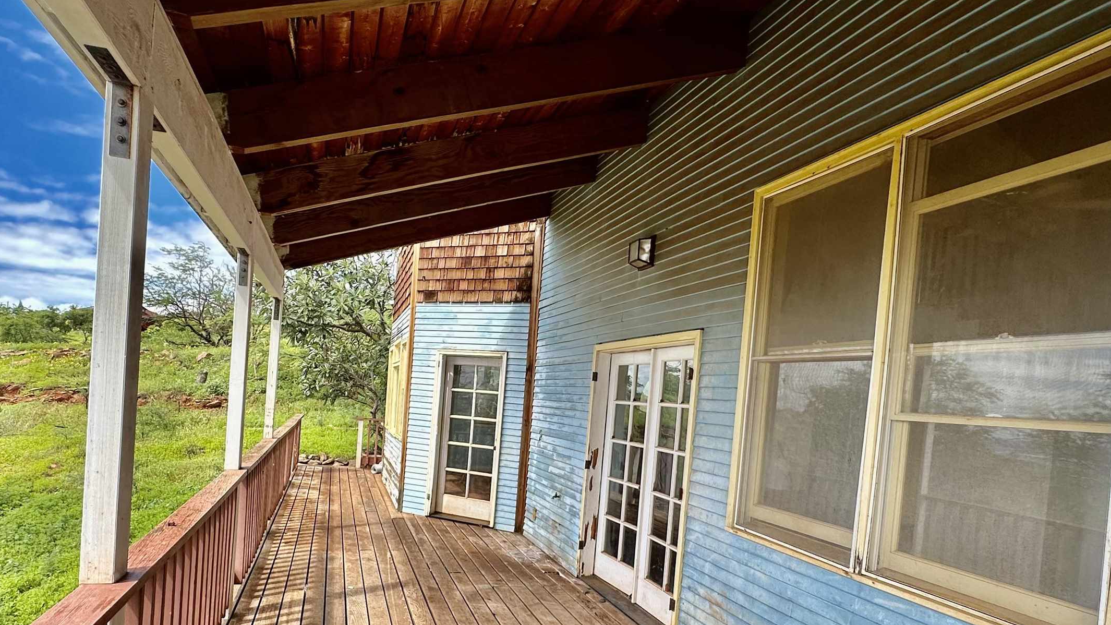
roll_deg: -3.1
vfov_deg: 50.6
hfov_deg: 81.1
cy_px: 416
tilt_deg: -2.1
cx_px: 524
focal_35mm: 22
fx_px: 648
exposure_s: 1/698
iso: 40
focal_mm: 2.22
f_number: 2.2
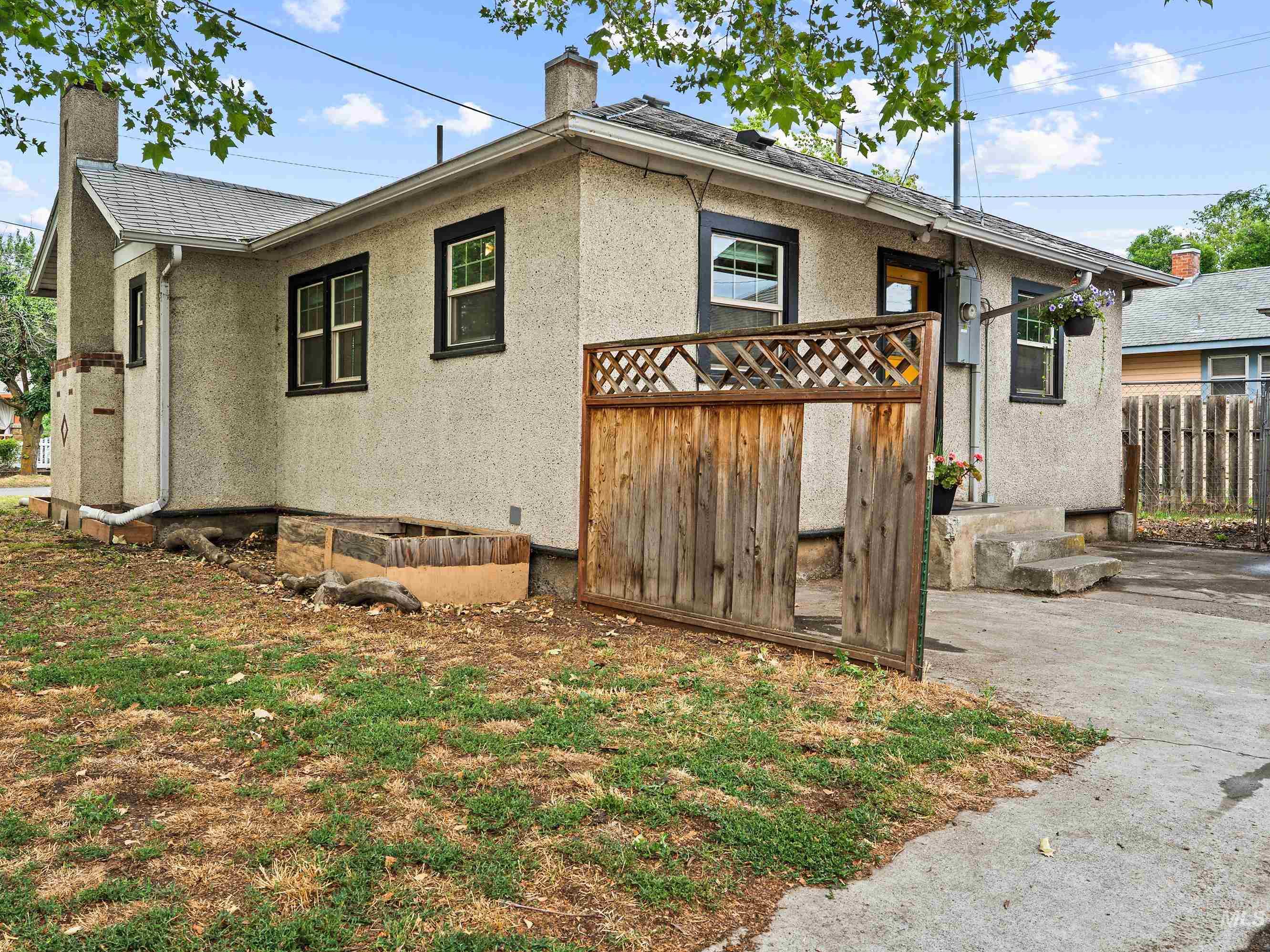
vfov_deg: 53.1
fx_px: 954
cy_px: 476
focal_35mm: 26
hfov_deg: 67.2
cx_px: 586
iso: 100
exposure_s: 1/8
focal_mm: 24
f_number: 8
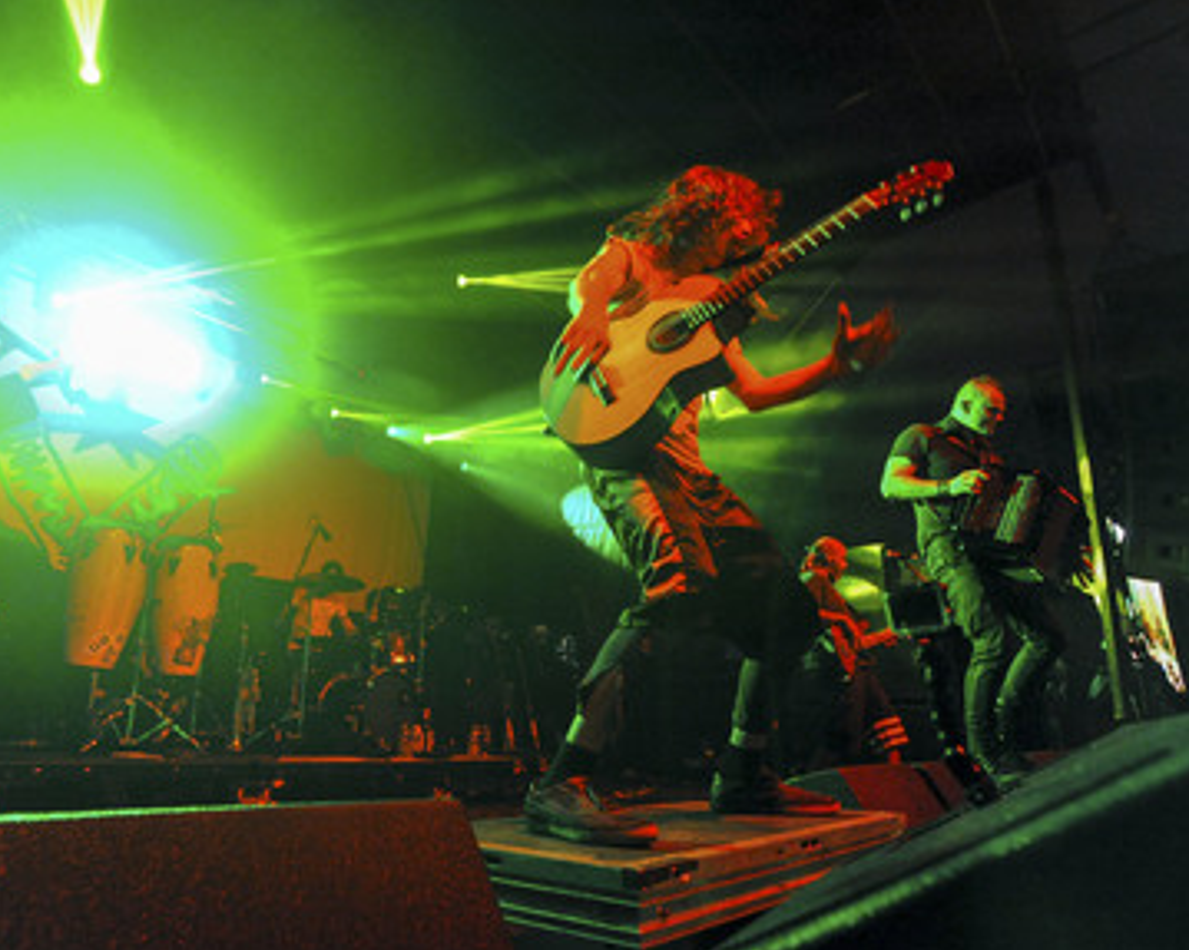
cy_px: 460
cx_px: 464
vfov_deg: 68.1
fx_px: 704
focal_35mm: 20
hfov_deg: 79.3
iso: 5000
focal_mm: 17
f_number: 2.8
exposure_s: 1/200
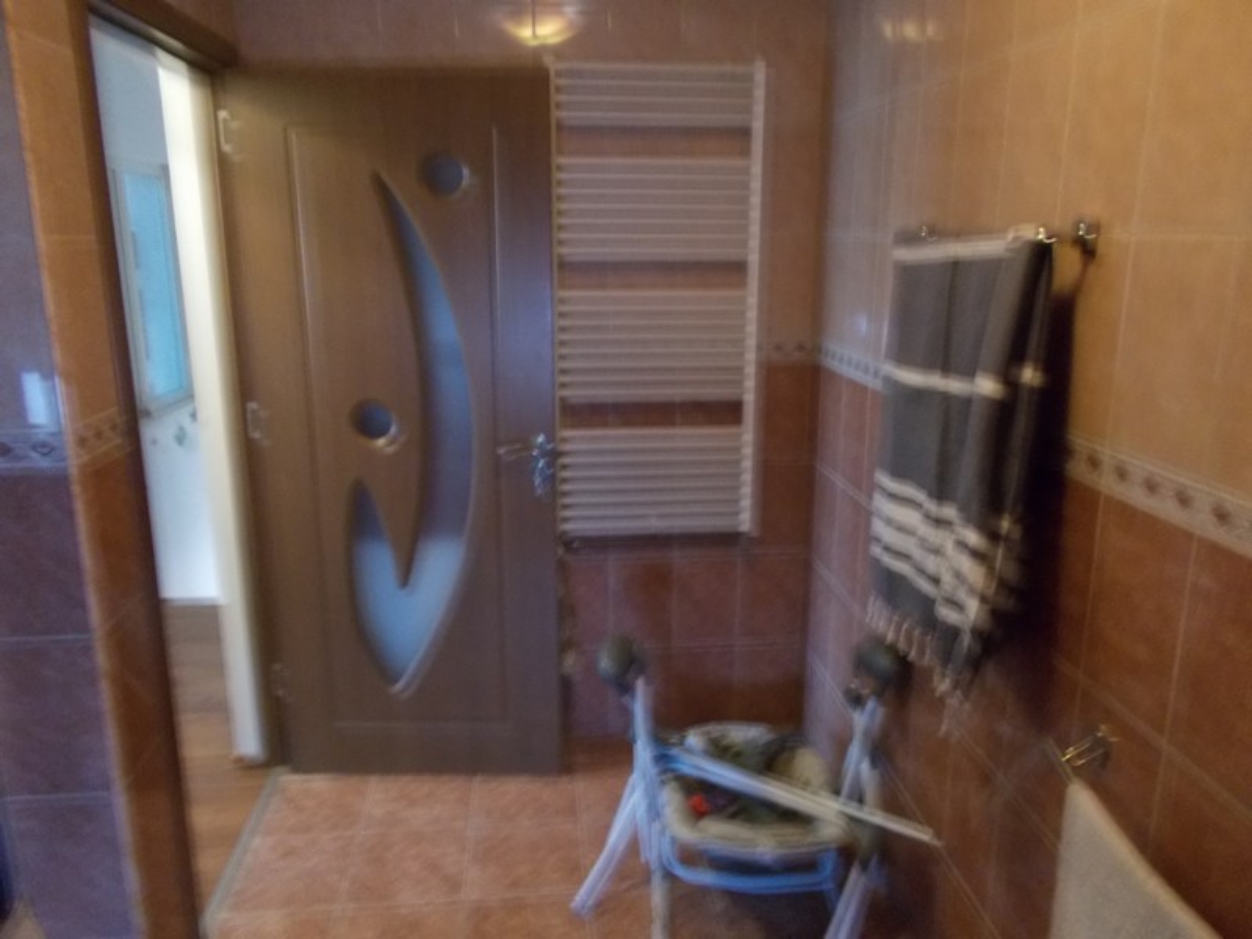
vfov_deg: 53.1
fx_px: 940
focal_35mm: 26
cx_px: 626
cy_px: 470
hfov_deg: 67.3
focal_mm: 4.6
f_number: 3.2
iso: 400
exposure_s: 1/6
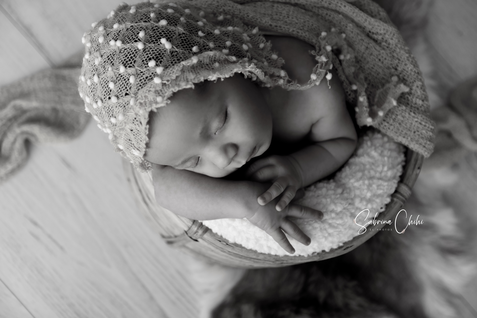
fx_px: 862
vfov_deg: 20.9
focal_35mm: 65
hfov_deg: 30.9
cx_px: 238
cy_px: 159
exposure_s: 1/125
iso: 800
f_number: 4.5
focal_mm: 65
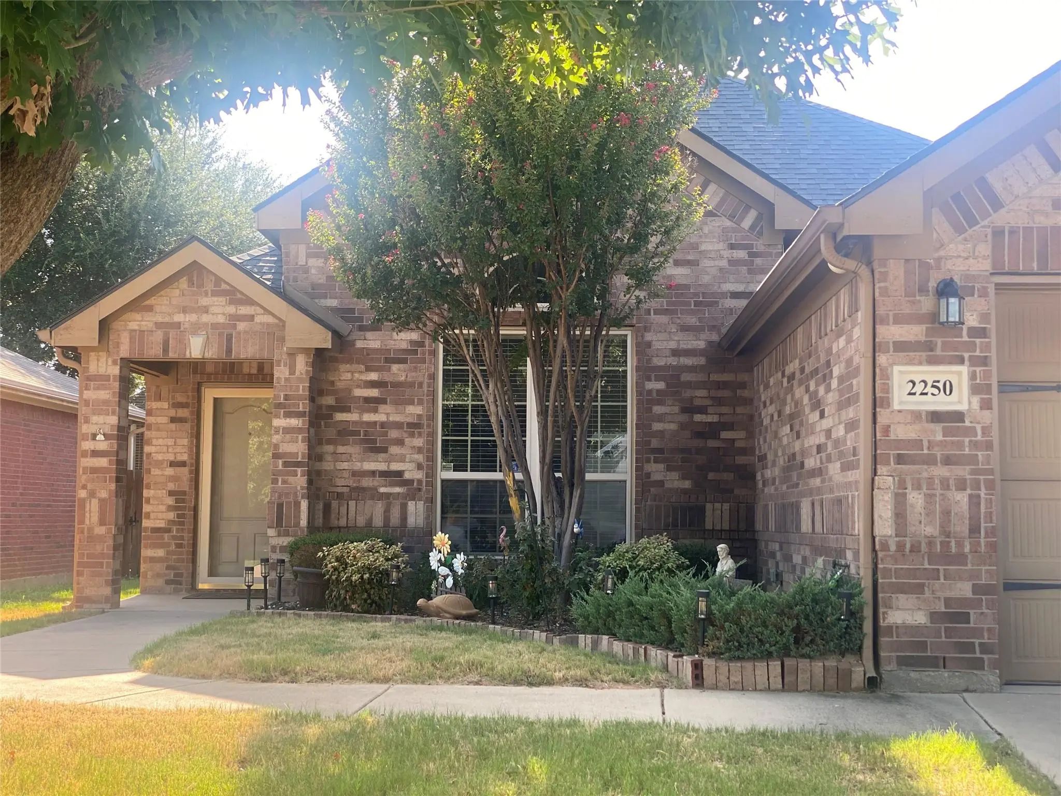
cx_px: 530
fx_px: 1594
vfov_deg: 28.0
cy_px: 398
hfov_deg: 36.8
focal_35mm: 52
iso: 20
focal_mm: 6
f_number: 2
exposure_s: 1/122
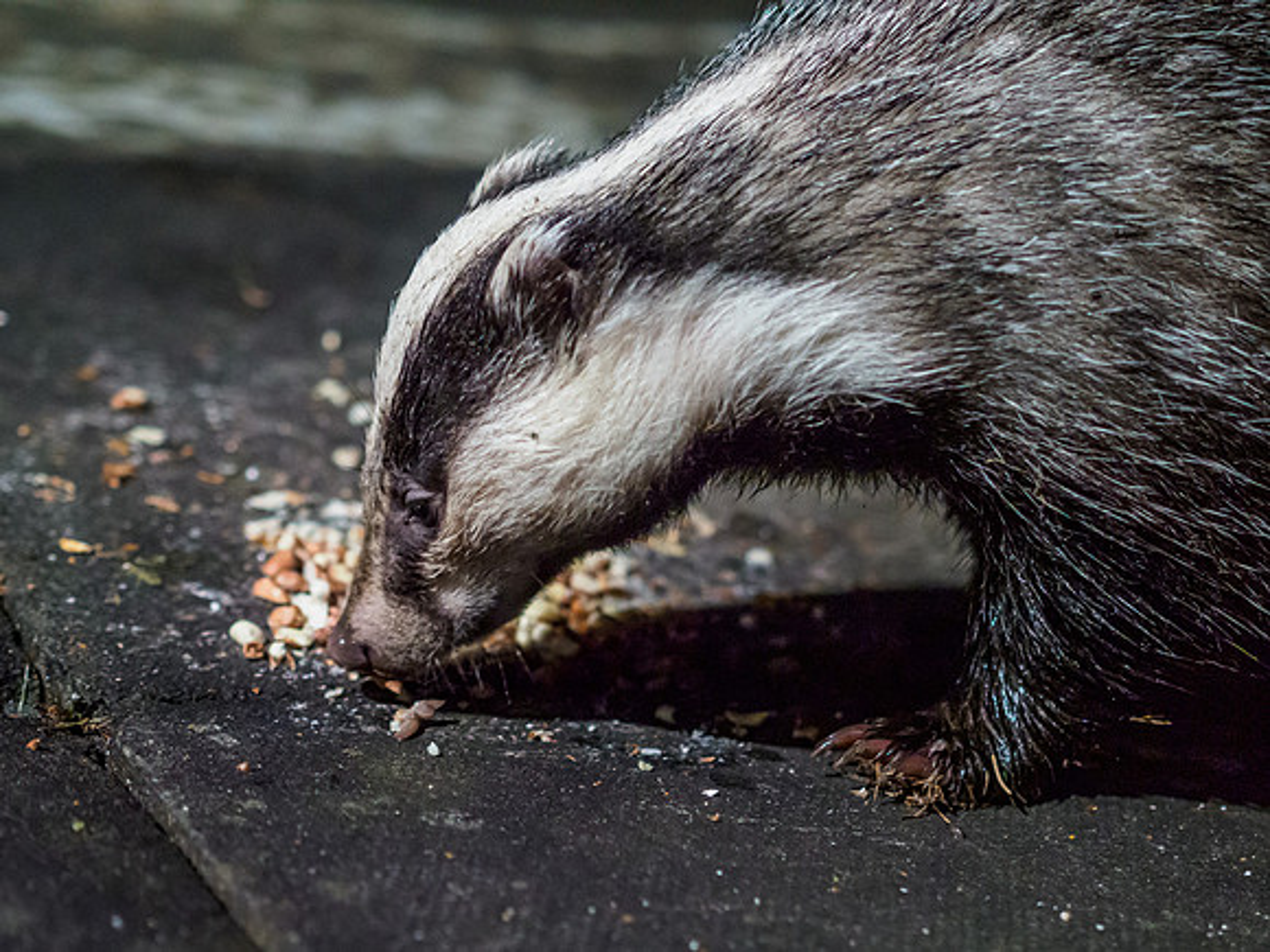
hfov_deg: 20.9
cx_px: 607
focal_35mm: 94
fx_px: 3449
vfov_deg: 15.7
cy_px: 497
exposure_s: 1/100
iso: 4000
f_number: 1.8
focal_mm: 45
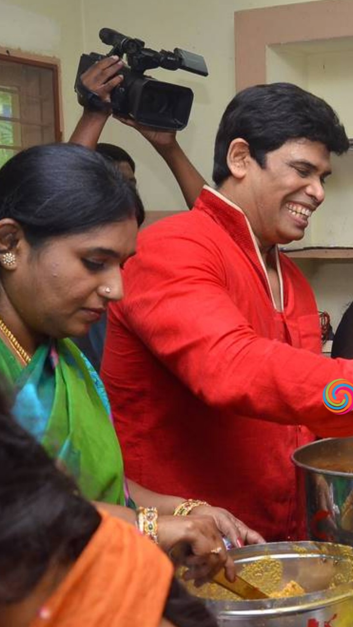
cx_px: 417
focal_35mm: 61
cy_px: 311
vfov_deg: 34.5
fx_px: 1012
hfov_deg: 18.8
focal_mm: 25
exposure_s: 1/125
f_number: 7.1
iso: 1600
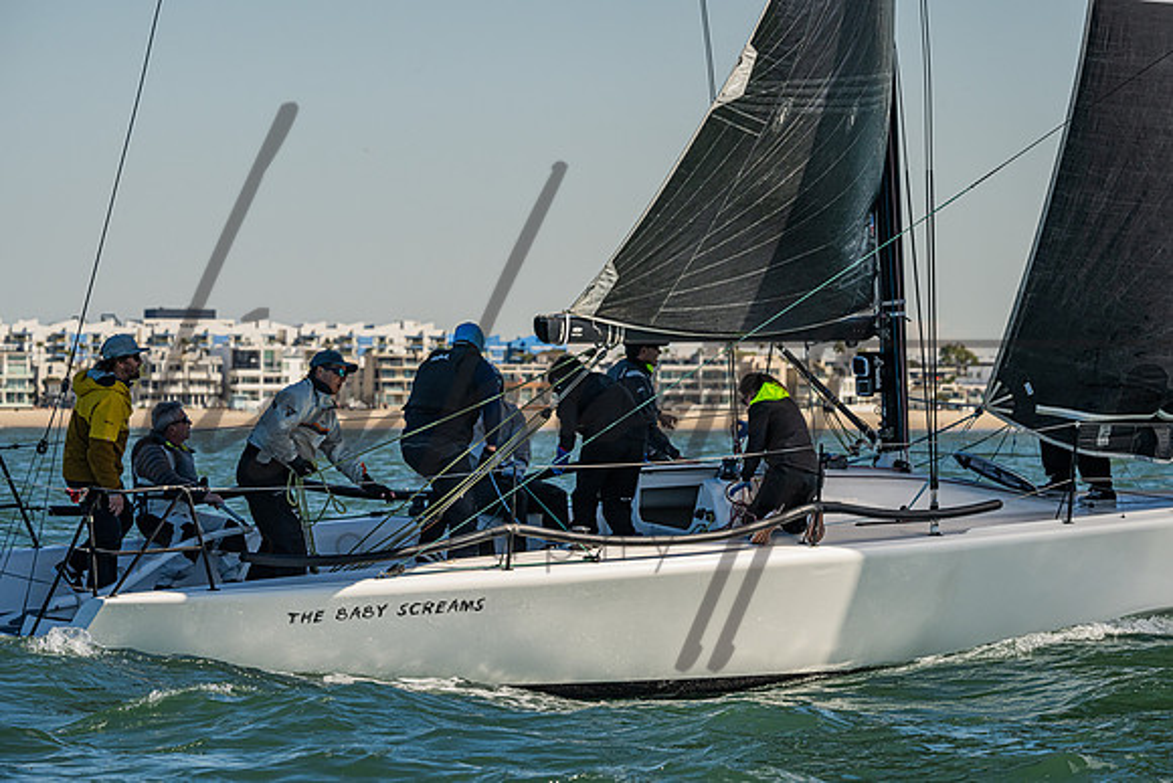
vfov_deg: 6.0
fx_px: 7406
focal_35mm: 227
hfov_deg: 9.1
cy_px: 392
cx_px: 586
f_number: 11
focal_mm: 220
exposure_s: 1/1600
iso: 400
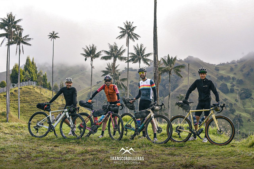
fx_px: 353
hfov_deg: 39.6
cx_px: 127
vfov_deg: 27.0
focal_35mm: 50
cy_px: 84
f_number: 6.3
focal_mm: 50
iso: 100
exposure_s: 1/200
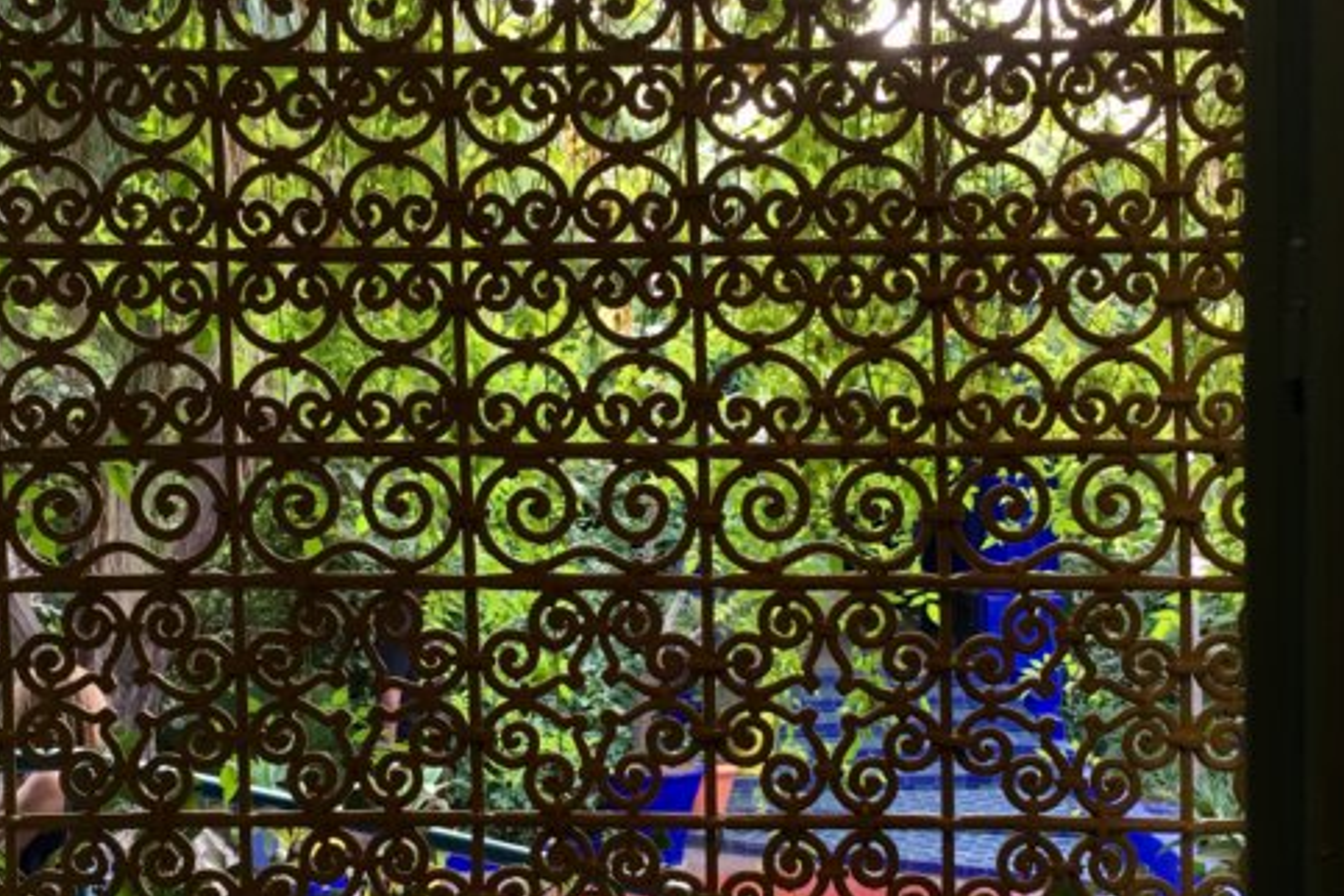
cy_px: 554
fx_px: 1867
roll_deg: -0.1
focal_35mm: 50
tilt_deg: -1.2
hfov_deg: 39.6
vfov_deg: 26.9
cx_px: 621
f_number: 2.2
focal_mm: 4.15
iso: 40
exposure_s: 1/33
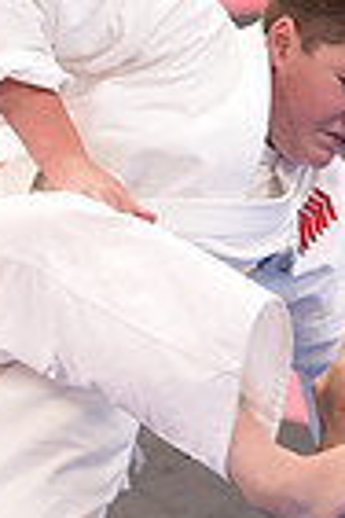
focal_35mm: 398
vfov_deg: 5.2
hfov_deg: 3.5
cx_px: 88
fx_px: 5721
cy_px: 327
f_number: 2.8
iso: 1600
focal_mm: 125
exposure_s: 1/400
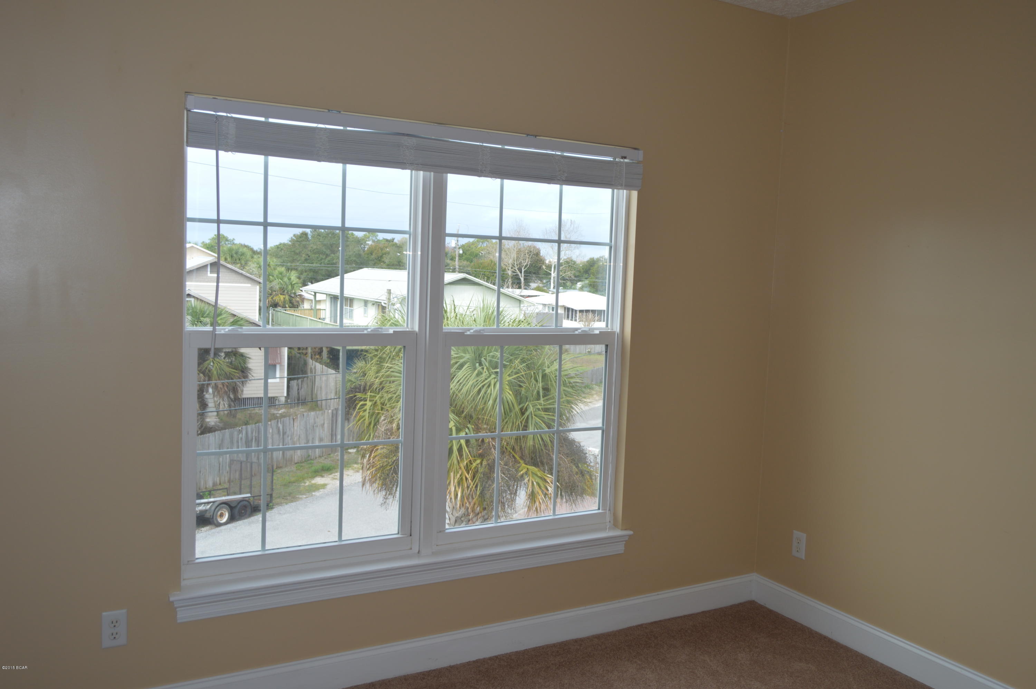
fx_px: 819
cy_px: 344
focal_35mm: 28
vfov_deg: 45.6
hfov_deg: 64.6
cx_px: 518
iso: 100
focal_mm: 19
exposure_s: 1/200
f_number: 4.5
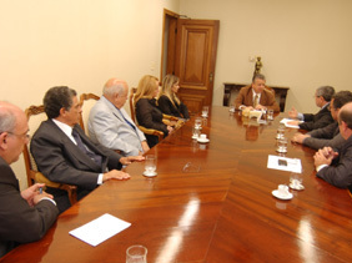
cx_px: 169
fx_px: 312
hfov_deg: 58.9
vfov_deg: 45.7
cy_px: 146
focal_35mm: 31
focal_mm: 15
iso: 400
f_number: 4
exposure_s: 1/20
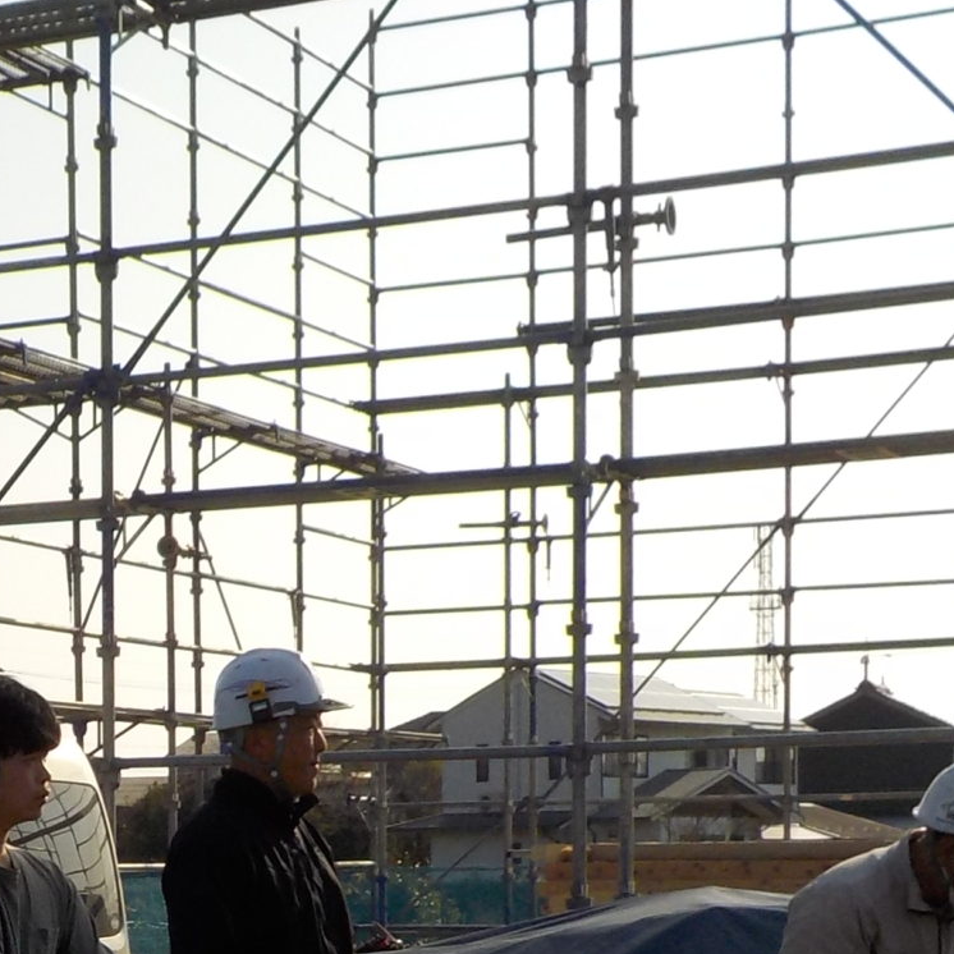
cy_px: 959
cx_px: -134
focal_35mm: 91
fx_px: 2837
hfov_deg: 18.3
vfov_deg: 18.6
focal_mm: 4.1
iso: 125
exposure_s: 1/1600
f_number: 3.3
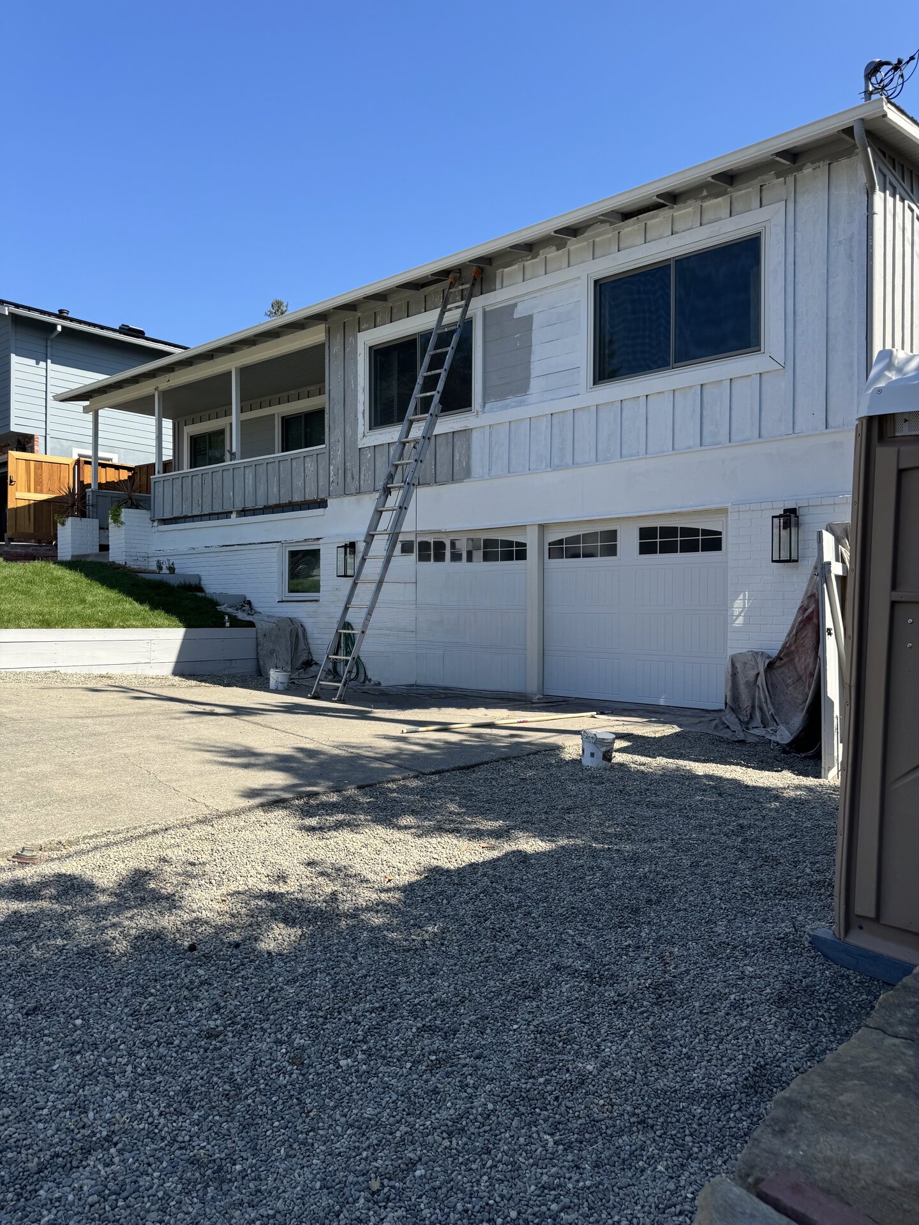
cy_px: 612
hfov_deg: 56.8
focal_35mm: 24
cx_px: 460
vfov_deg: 71.6
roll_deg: -1.8
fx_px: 850
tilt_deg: -1.5
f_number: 1.78
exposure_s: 1/2710
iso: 80
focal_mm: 6.76
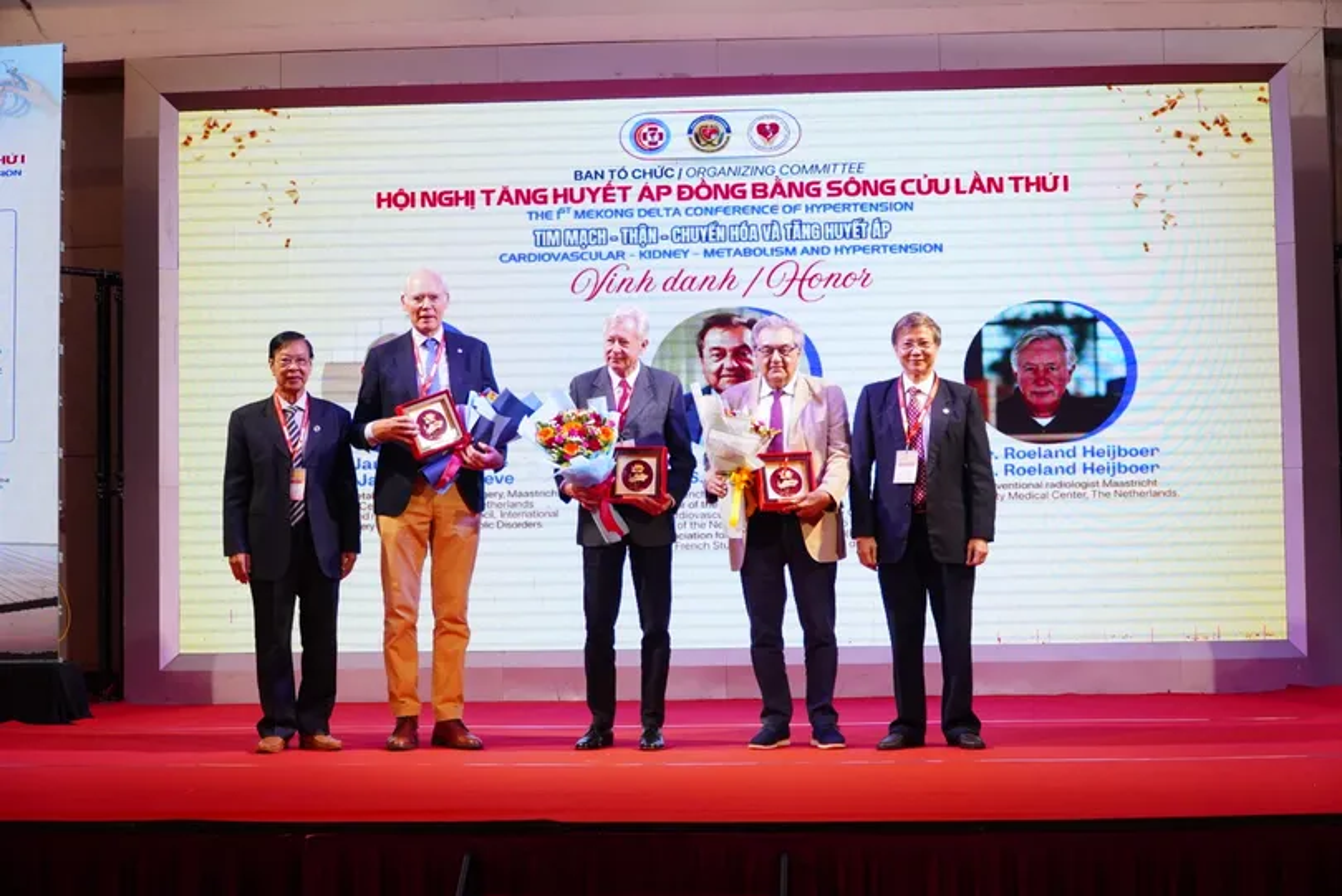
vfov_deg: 25.8
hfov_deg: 37.8
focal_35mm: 52
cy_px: 448
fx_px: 1958
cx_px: 671
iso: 640
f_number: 4
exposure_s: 1/160
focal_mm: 35
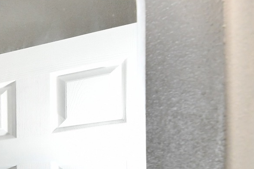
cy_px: 269
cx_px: -392
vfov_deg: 16.6
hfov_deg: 14.1
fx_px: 515
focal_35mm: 73
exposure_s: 1/60
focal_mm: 14
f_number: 6.3
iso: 640
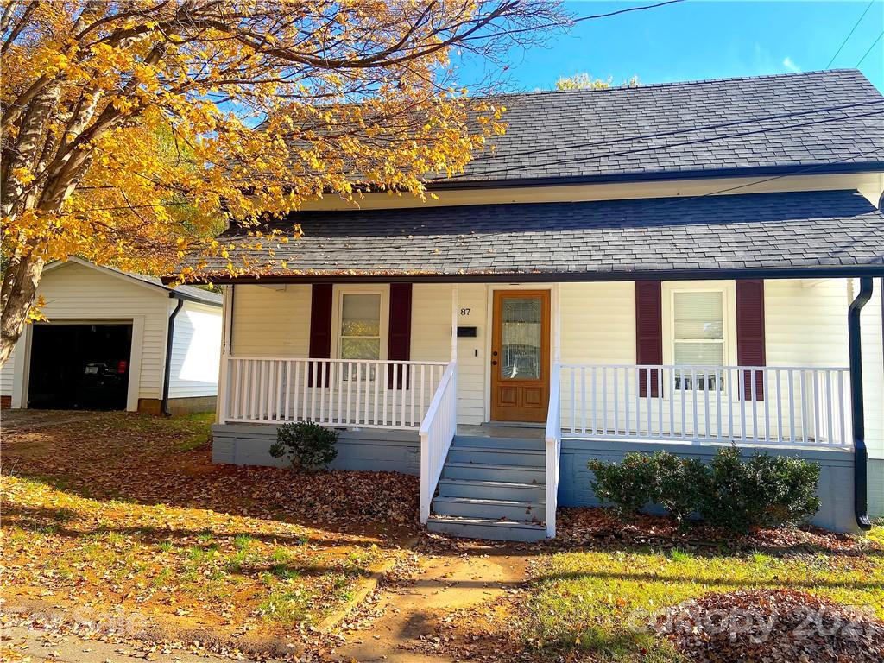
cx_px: 442
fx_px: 664
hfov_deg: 67.3
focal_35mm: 26
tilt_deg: +4.6
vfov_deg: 53.1
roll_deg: -1.2
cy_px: 332
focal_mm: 4.25
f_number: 1.8
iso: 32
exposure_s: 1/738
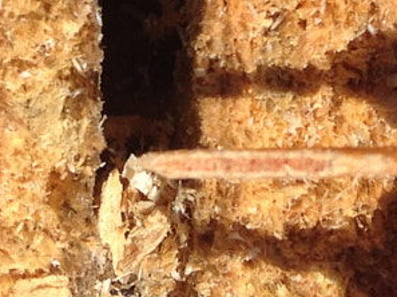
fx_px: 2039
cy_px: -495
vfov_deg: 7.6
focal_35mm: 178
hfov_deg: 11.1
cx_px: 134
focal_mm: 4.12
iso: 50
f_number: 2.4
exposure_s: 1/2008
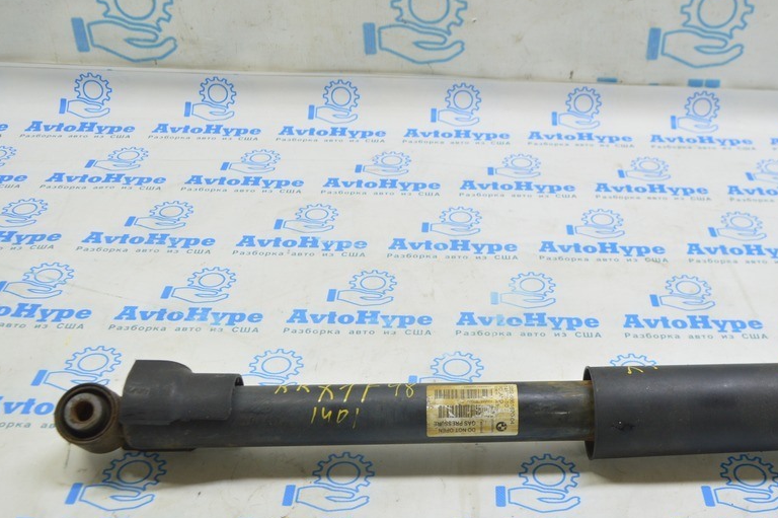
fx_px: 950
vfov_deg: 30.4
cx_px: 499
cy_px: 302
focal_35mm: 44
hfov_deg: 44.1
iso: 400
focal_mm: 22
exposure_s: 1/20
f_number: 5.6
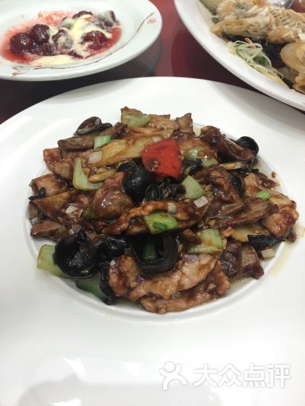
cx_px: 152
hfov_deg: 48.2
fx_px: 341
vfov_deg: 61.7
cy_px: 203
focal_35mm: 29
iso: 32
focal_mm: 4.15
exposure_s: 1/17
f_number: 2.2
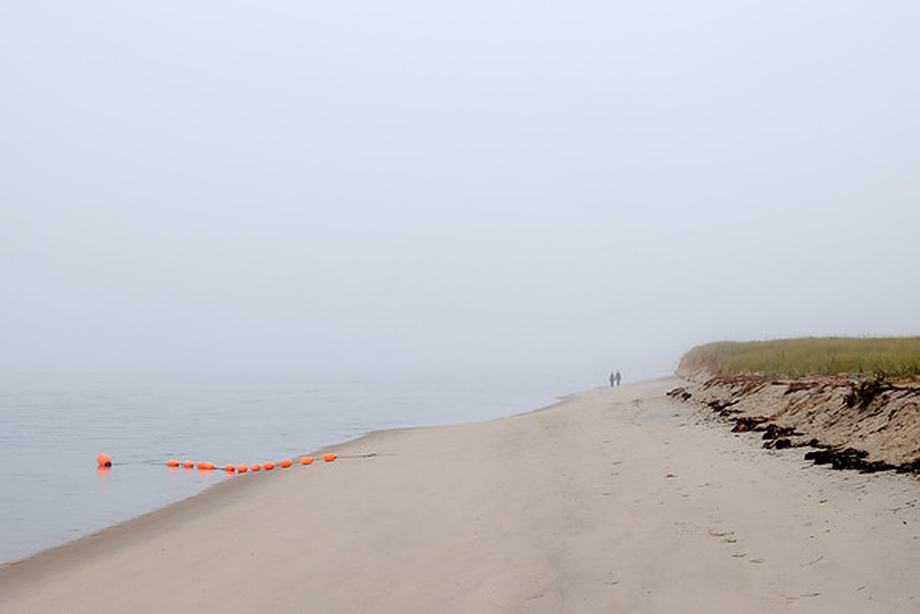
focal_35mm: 69
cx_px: 481
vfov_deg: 19.7
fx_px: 1764
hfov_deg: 29.2
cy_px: 293
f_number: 10
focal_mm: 43.9
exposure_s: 1/60
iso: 1000
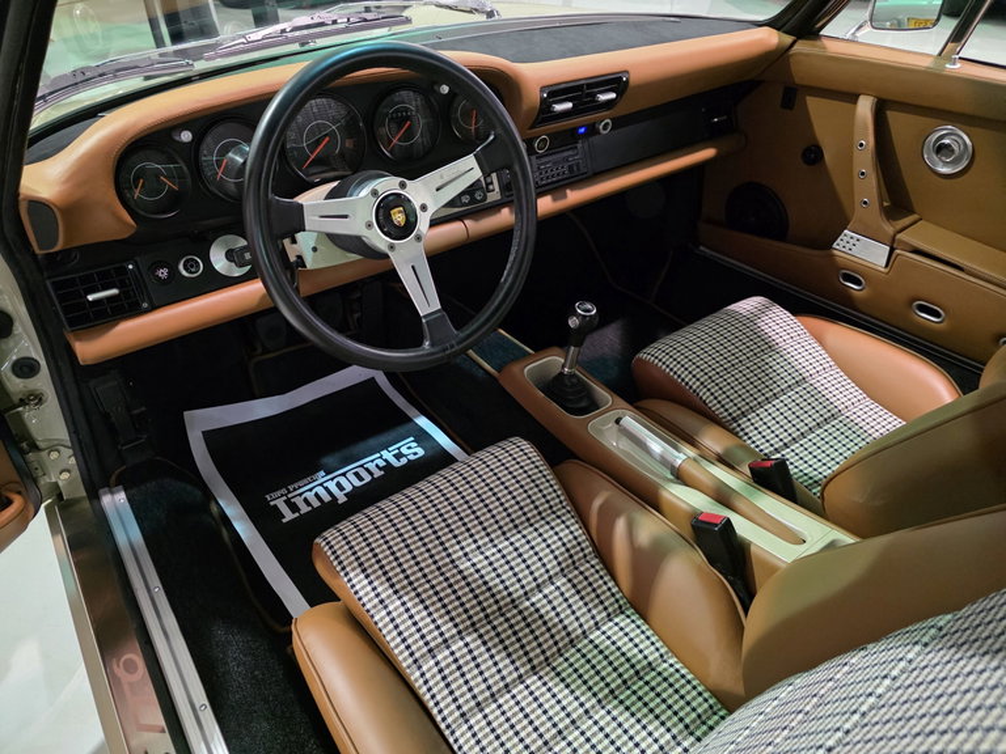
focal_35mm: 23
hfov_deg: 73.9
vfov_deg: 58.9
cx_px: 503
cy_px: 377
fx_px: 668
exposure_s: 1/60
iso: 2000
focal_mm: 6.3
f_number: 1.7
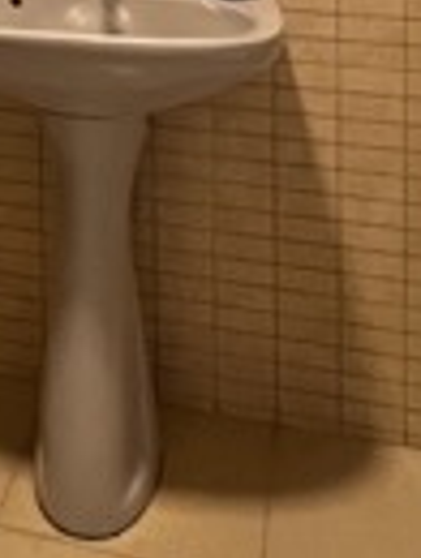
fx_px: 1034
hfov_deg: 21.5
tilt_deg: -3.4
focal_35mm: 64
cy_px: -249
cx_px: -73
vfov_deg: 24.4
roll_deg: +2.3
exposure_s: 1/50
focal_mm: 1.57
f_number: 1.8
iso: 400
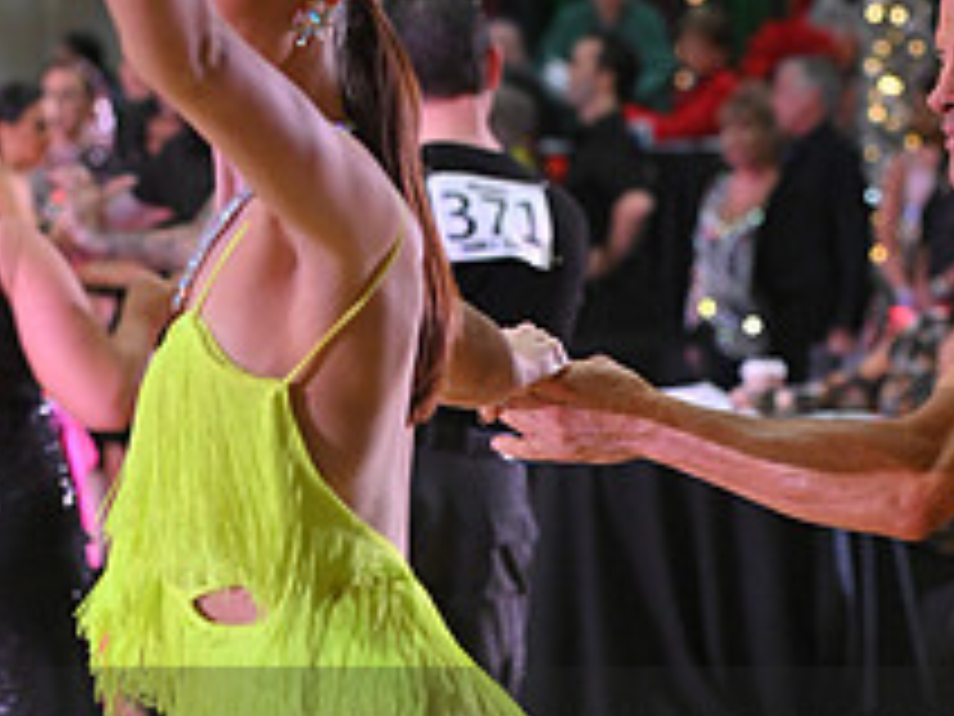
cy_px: 820
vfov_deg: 5.5
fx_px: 7414
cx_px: 583
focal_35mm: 269
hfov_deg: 7.4
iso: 3200
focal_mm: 102
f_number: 5
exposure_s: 1/320
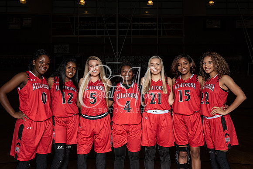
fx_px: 267
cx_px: 126
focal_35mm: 38
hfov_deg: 50.7
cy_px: 84
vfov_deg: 35.1
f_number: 14
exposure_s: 1/200
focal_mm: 38
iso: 320
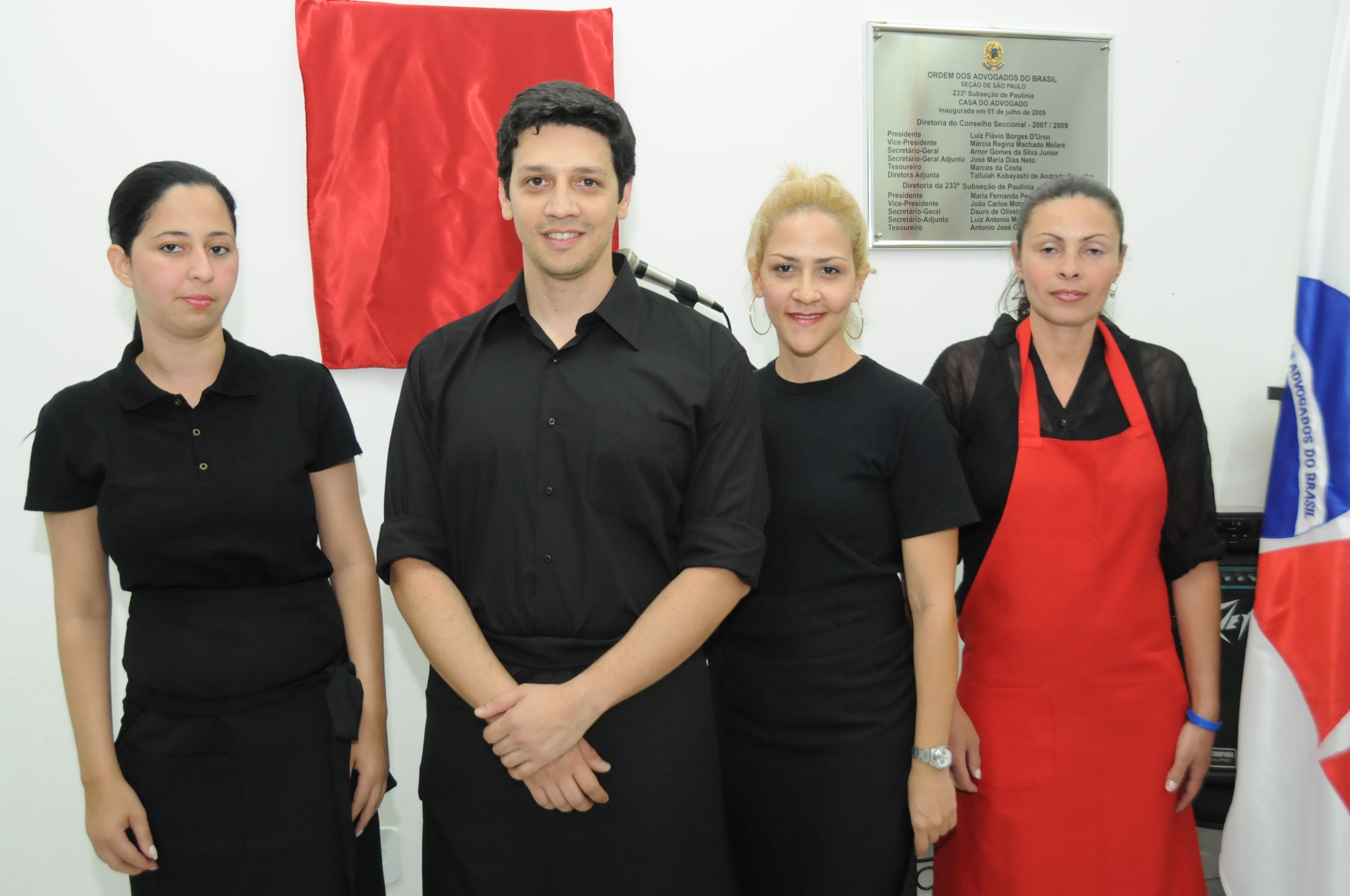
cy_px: 448
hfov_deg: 53.2
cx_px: 675
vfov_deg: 36.8
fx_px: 1348
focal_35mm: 36
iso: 1250
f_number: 3.8
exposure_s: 1/50
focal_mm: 24
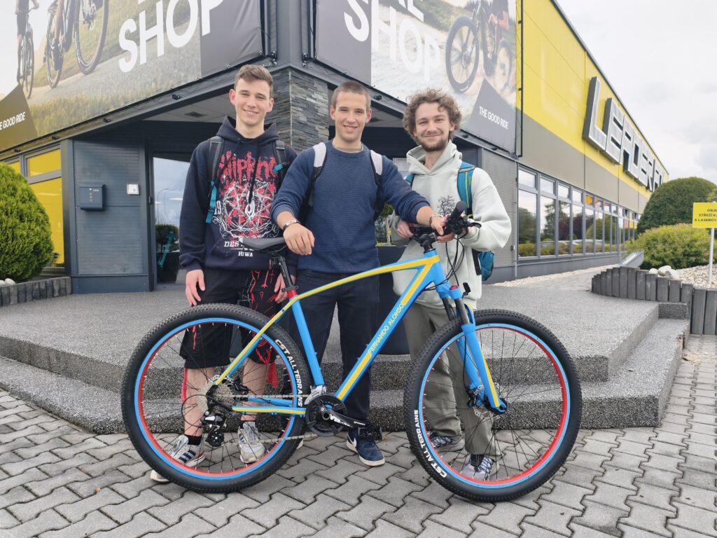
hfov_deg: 73.9
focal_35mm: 23
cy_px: 269
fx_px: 476
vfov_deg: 58.9
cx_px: 358
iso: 50
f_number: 1.62
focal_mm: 6.45
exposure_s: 1/2576
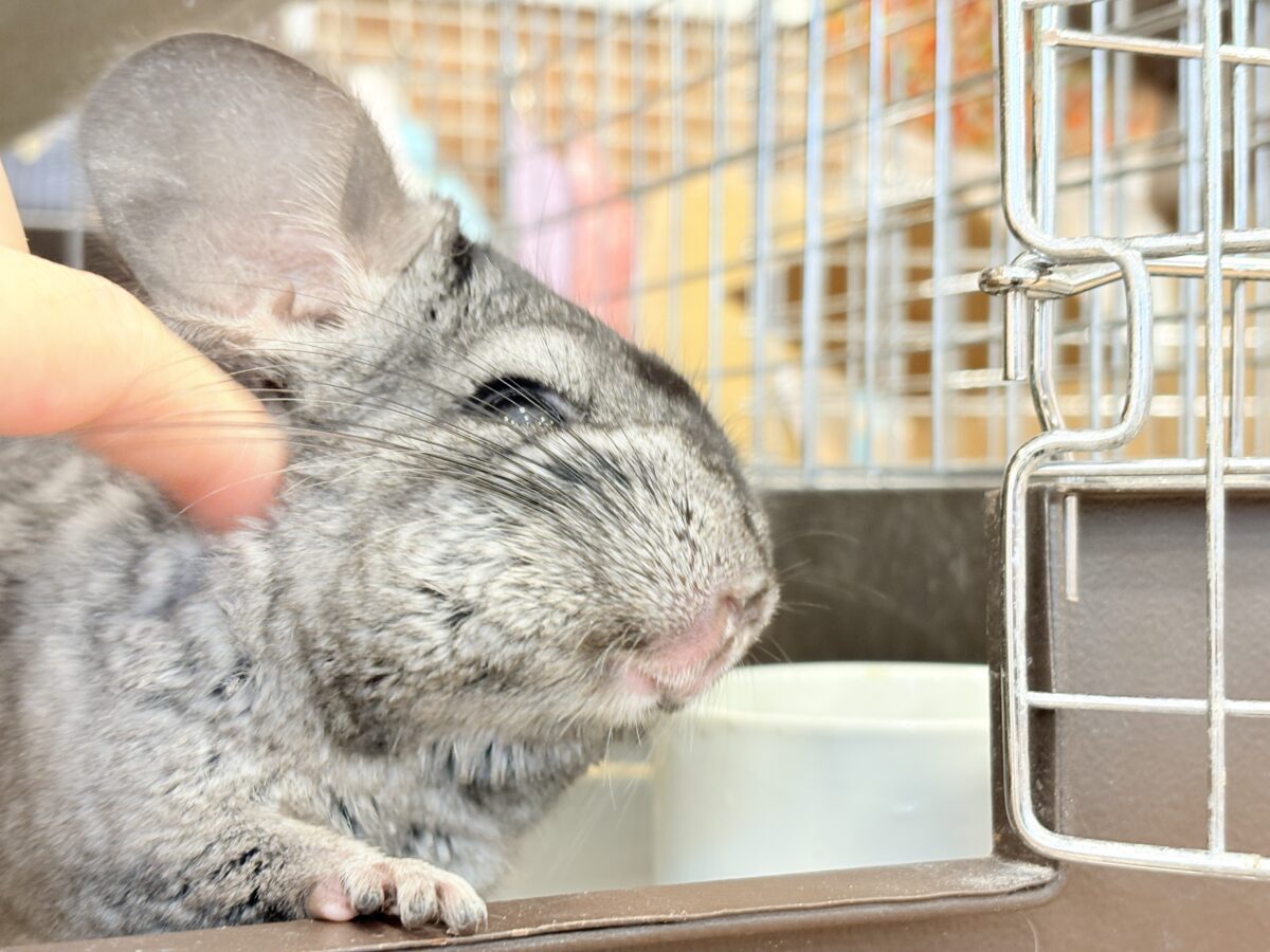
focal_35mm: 52
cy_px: 476
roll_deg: +0.8
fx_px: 1908
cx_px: 635
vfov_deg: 28.0
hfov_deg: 36.8
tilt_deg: +0.5
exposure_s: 1/33
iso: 100
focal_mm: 5.96
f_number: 1.6
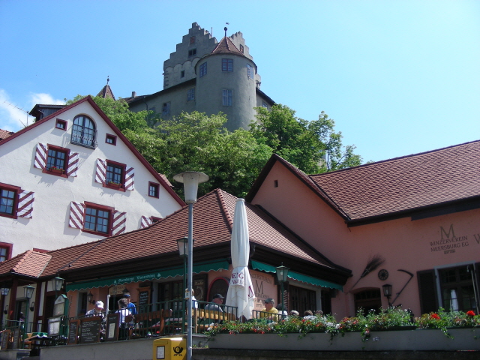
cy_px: 180
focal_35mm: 38
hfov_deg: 49.0
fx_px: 527
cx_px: 240
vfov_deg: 37.7
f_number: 4
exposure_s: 1/396
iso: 50
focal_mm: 6.3
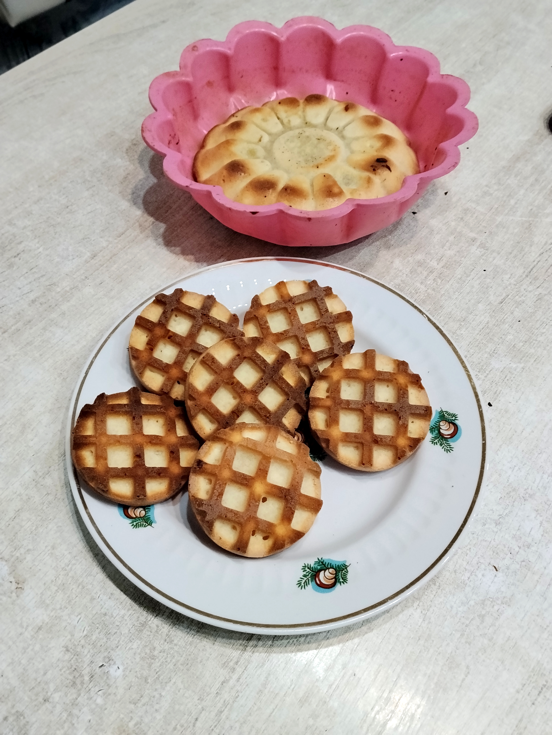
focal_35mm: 29
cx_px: 276
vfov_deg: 61.7
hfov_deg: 48.2
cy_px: 368
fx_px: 617
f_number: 1.8
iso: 250
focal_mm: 4.22
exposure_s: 1/50
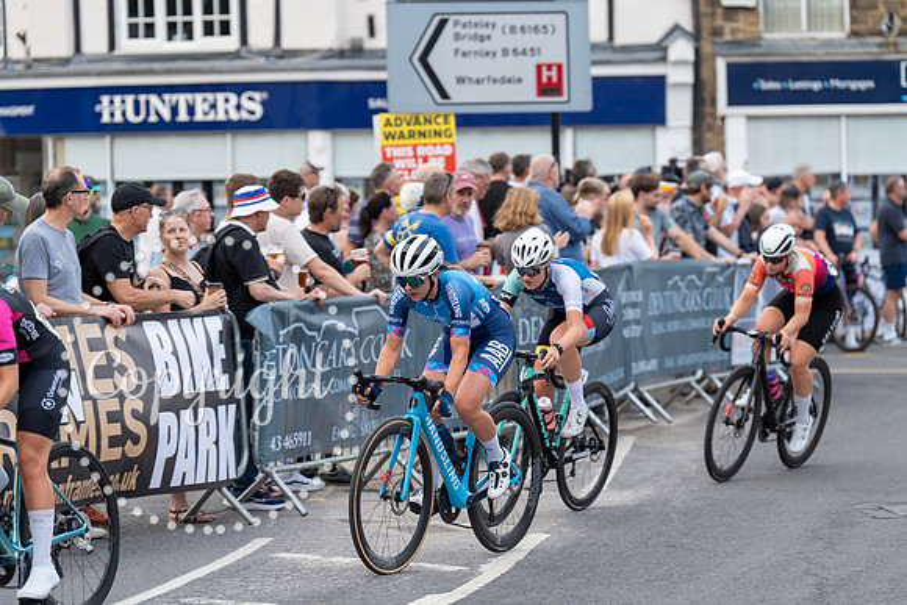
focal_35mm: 135
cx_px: 454
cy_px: 302
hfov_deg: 15.2
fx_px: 3402
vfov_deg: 10.2
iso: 500
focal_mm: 135
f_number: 3.2
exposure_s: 1/1000
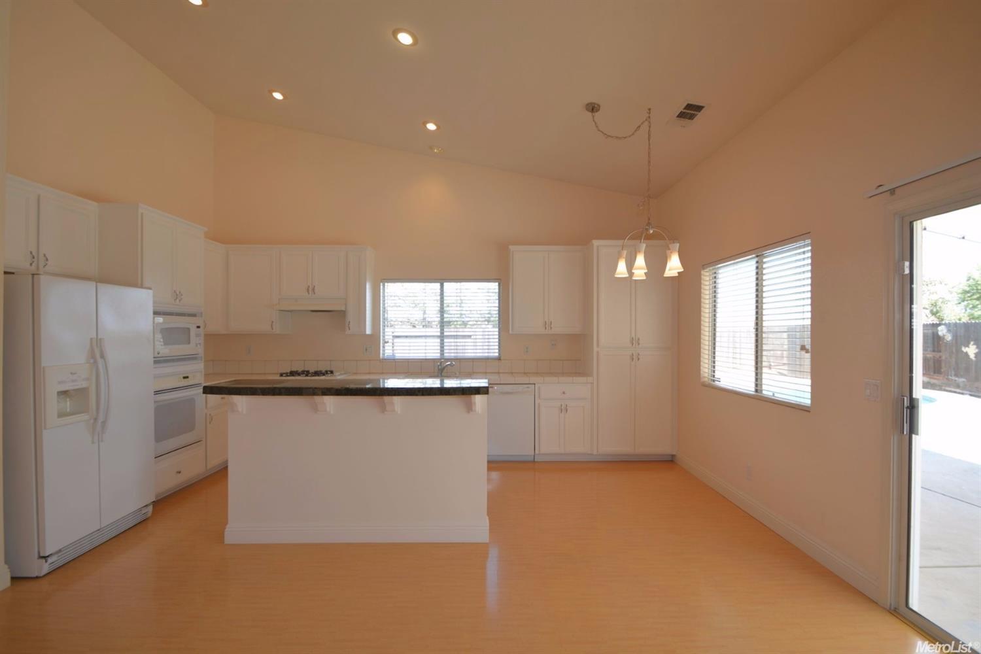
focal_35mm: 15
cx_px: 490
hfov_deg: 100.4
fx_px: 409
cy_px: 327
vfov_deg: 77.3
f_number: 5
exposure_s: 1/100
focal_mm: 10
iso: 200
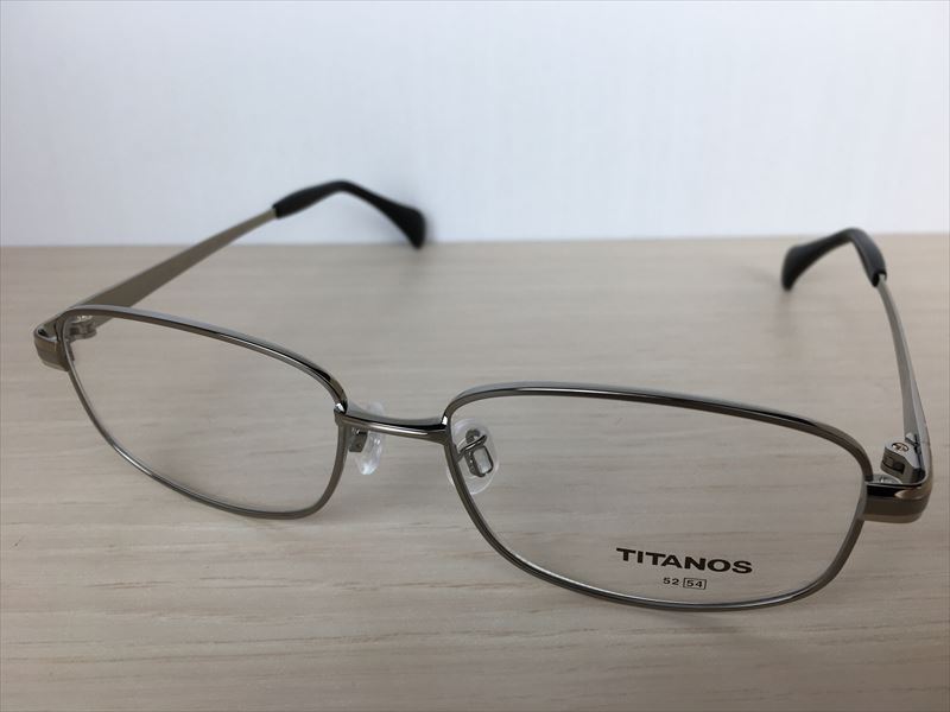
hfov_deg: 61.7
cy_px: 356
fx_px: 796
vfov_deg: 48.2
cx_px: 475
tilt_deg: -25.3
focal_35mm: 29
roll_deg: +1.1
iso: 25
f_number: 2.2
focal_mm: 4.15
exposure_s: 1/120
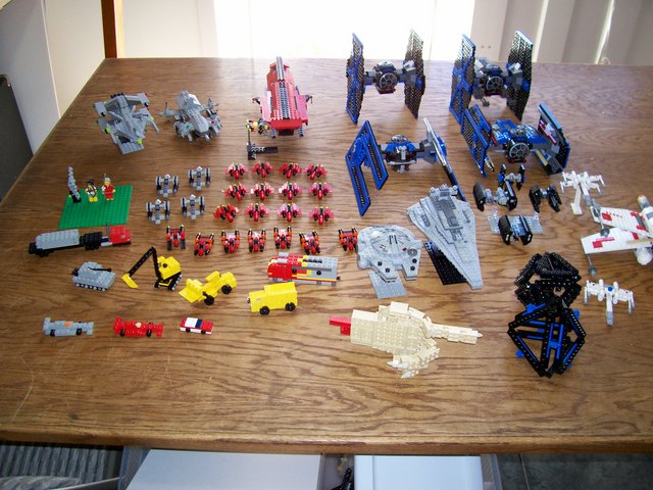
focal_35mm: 34
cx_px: 326
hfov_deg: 54.0
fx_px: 641
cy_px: 245
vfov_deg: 41.8
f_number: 2.7
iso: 140
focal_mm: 5.6
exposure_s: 1/112
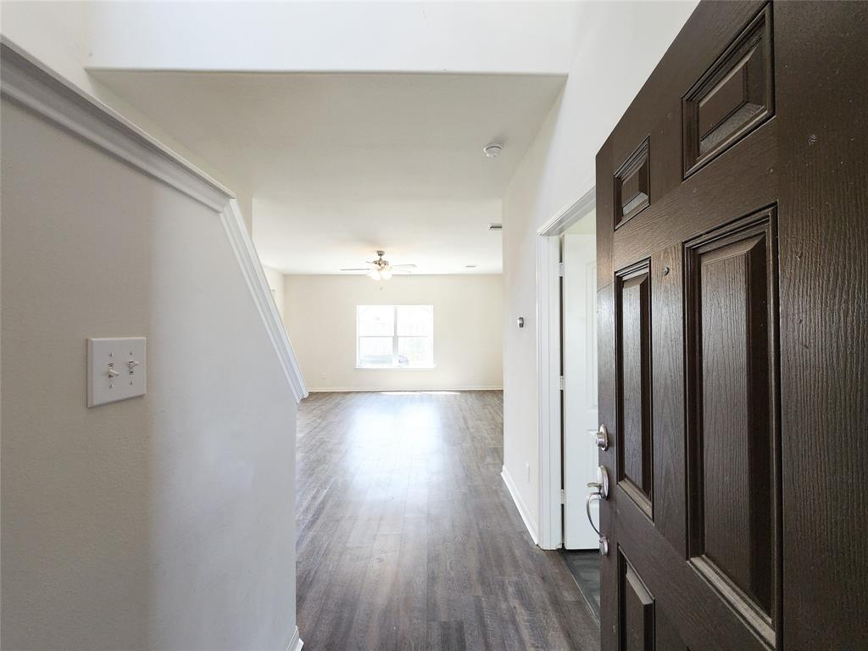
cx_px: 434
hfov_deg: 106.2
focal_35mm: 13
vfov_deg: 89.9
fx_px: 326
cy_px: 326
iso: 125
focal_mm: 2.2
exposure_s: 1/60
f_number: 2.2
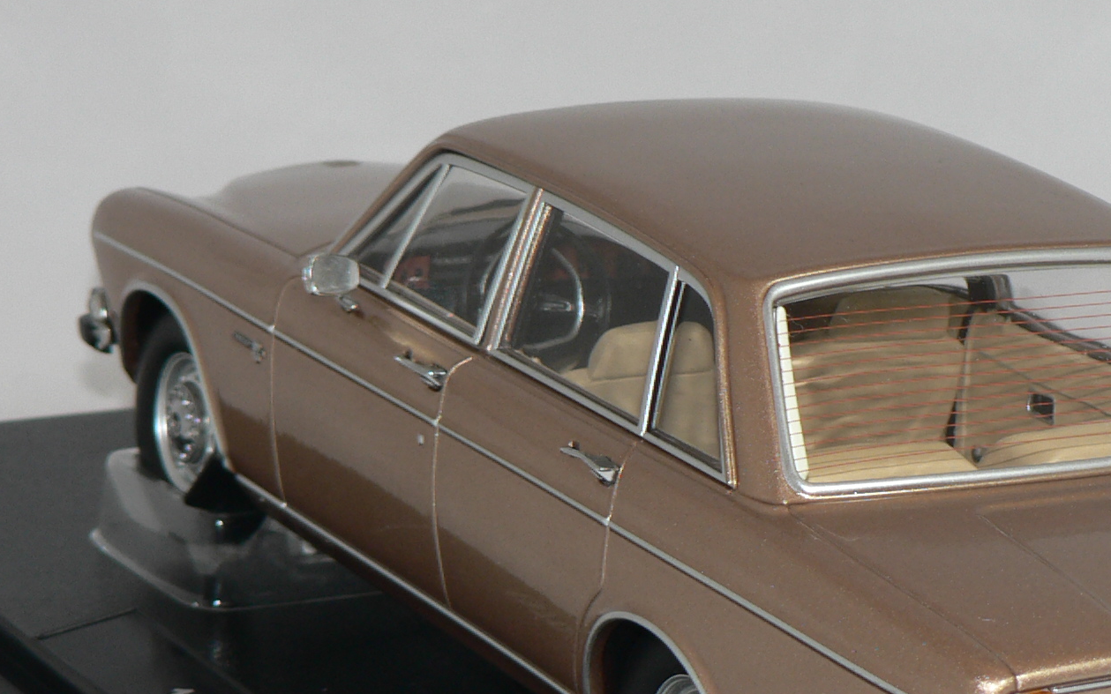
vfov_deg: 8.6
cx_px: 822
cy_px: 459
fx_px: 4633
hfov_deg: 13.6
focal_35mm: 153
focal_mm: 11.8
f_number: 3.2
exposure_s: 1/60
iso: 80
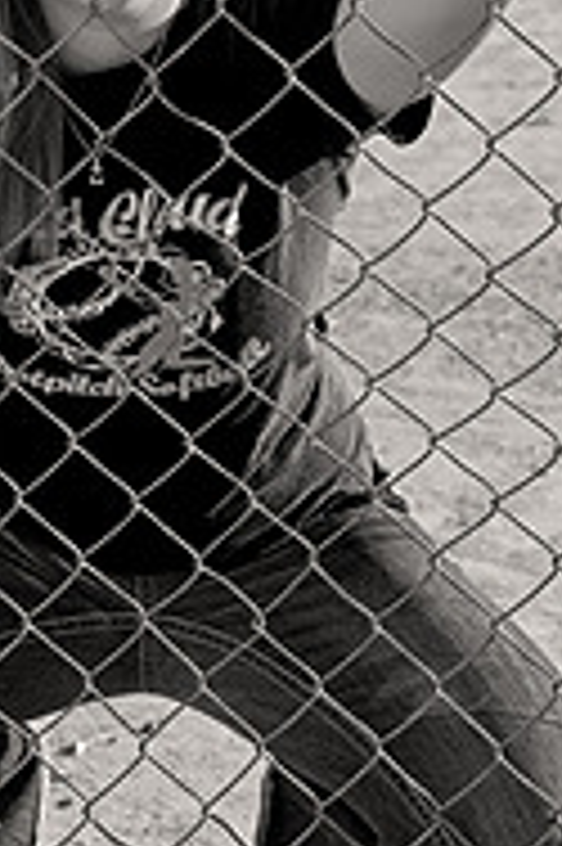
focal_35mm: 96
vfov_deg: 20.9
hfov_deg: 14.1
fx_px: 2252
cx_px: 94
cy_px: 108
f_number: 5.6
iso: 100
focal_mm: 40
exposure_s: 1/320
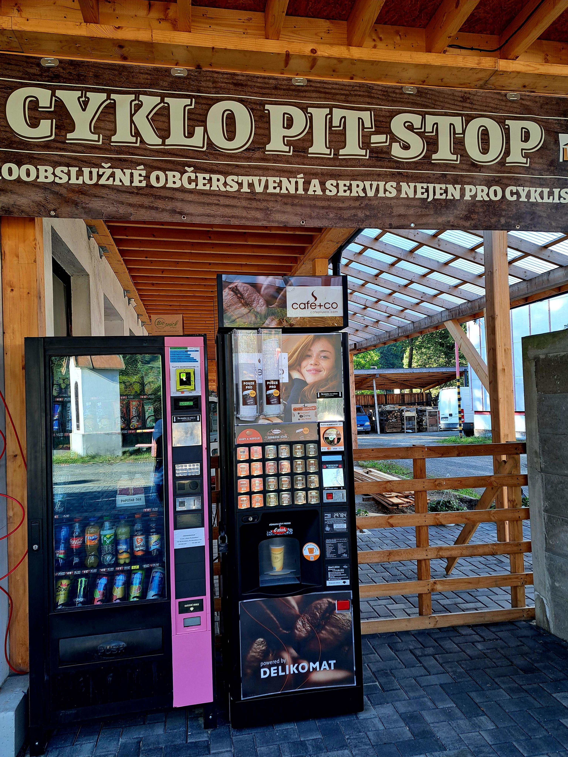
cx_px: 284
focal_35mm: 24
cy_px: 378
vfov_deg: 71.6
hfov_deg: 56.8
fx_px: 525
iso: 50
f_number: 1.8
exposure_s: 1/50
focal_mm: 5.23
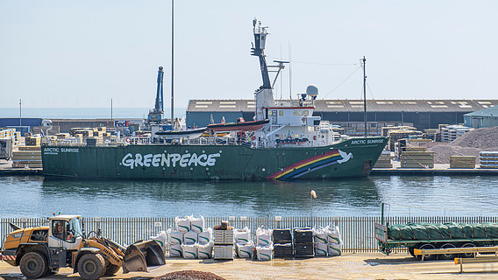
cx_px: 268
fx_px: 1136
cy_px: 112
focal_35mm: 86
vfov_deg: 14.1
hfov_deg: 24.7
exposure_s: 1/640
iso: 64
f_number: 5.6
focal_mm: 70
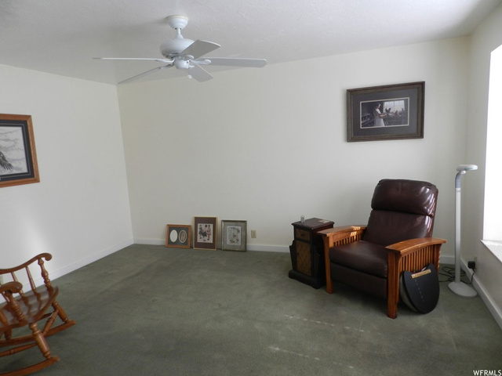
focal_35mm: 23
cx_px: 251
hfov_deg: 73.9
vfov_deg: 58.9
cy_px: 188
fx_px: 334
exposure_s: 1/100
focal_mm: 4
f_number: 3.4
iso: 160
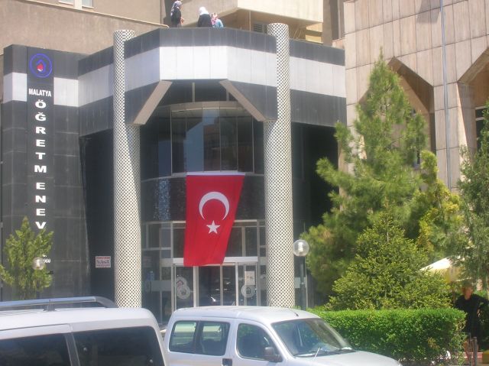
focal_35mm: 70
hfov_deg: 27.8
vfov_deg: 21.0
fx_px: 988
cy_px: 183
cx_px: 244
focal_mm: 11.7
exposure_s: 1/103
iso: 50
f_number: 6.6
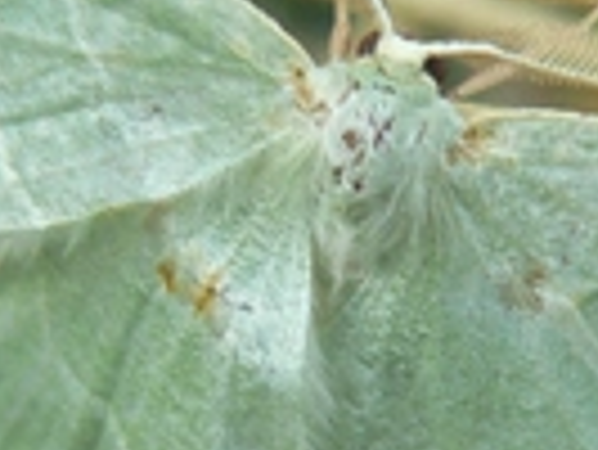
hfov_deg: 3.9
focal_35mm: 514
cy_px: 292
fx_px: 8887
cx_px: 355
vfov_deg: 2.9
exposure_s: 1/60
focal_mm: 17.9
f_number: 2.8
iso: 100
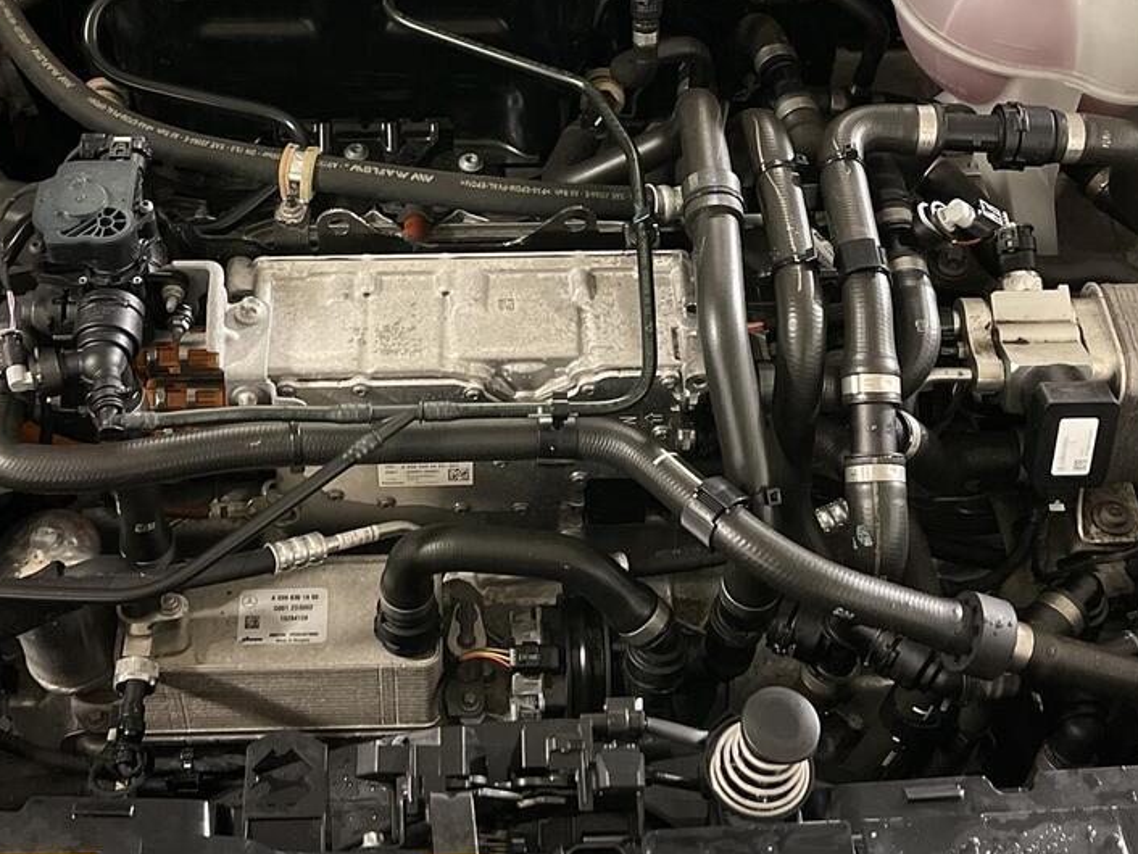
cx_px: 464
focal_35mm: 53
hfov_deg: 36.0
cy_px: 295
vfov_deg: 27.4
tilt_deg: -50.6
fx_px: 1743
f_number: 1.6
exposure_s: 1/25
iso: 500
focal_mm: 5.1
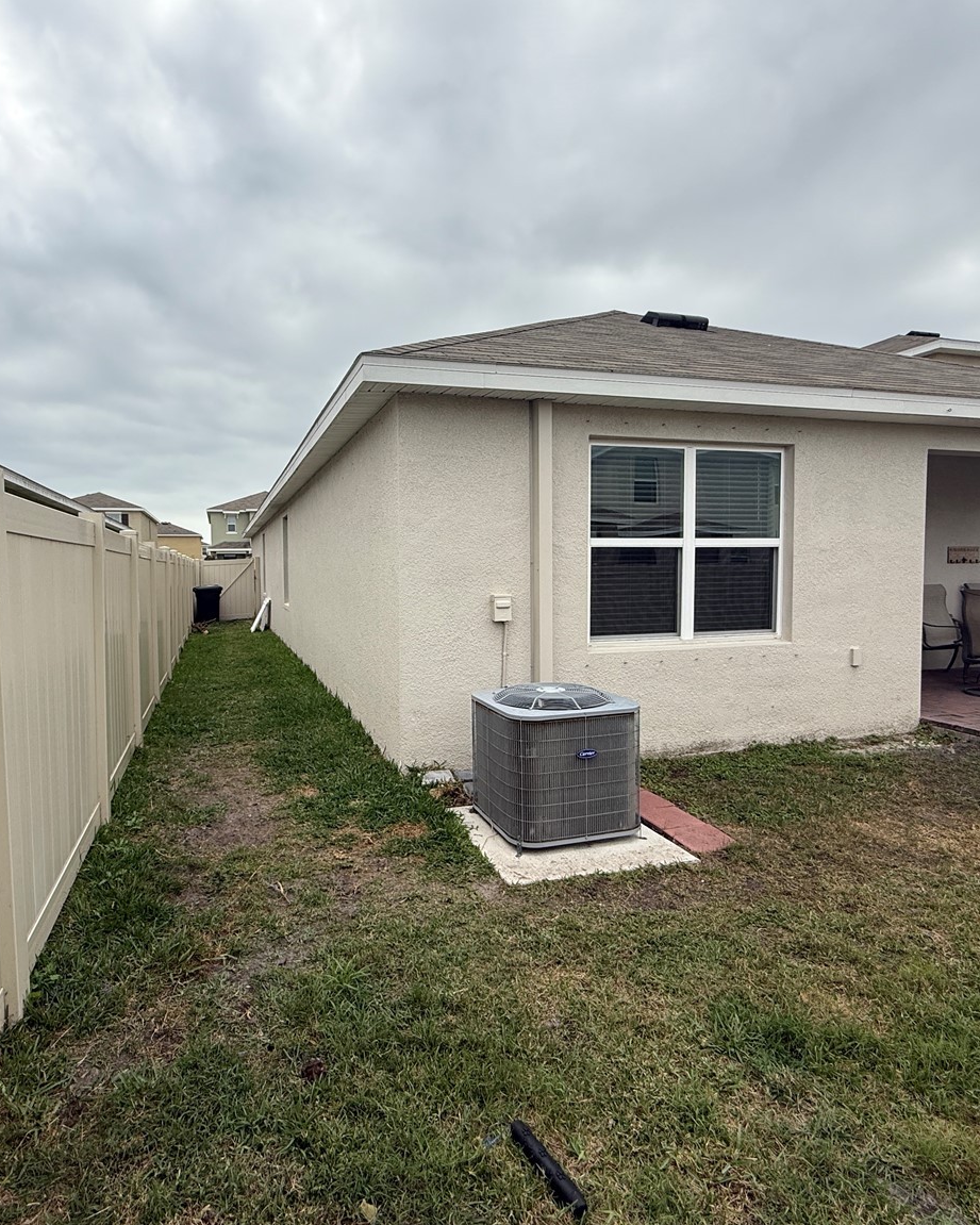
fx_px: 689
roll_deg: +1.3
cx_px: 403
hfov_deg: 70.3
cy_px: 603
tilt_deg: -3.7
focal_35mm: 19
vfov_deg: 83.3
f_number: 2.2
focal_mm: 2.22
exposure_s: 1/1464
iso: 50
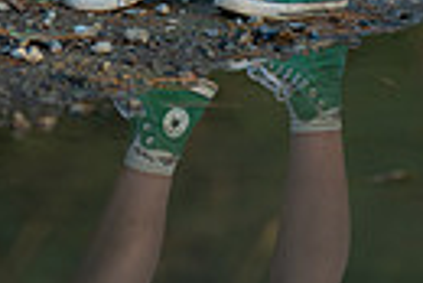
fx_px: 3458
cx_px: 316
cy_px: -416
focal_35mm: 294
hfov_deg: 7.0
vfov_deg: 4.6
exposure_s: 1/1000
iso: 160
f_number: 1.2
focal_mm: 85
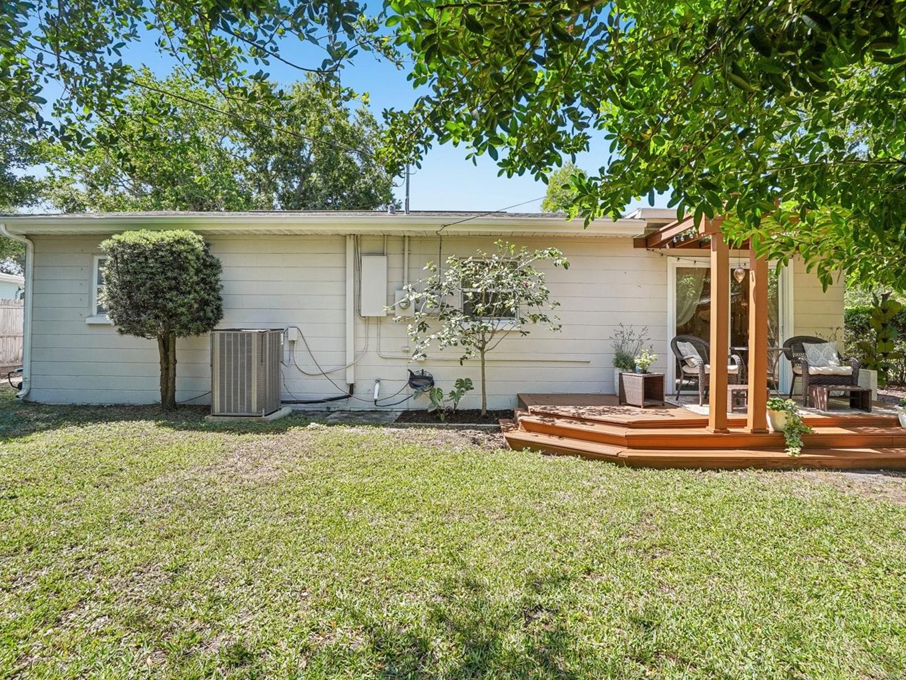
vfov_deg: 74.7
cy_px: 341
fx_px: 445
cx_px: 483
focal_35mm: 17
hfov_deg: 90.9
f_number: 8
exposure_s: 1/90
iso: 100
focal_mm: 10
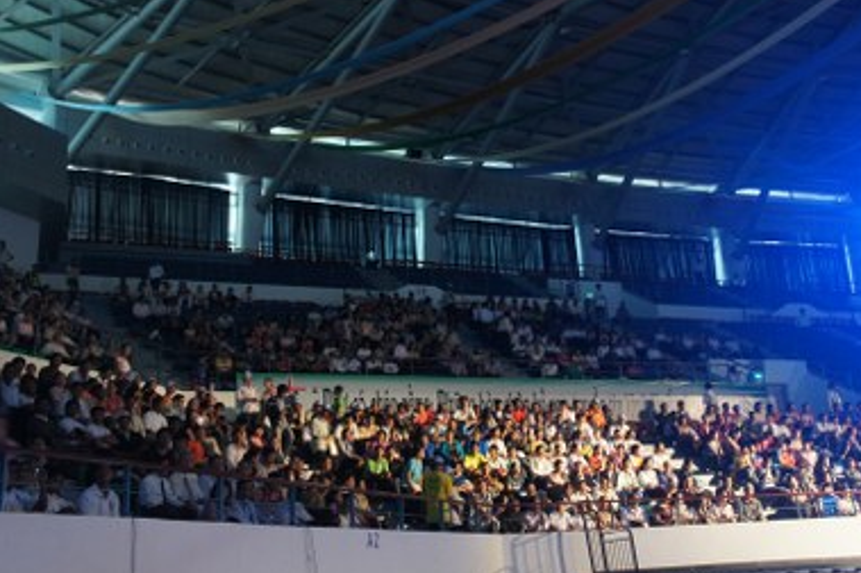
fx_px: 932
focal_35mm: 39
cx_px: 434
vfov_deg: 34.1
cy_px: 271
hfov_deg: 49.6
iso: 1600
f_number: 4
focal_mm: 22
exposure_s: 1/15
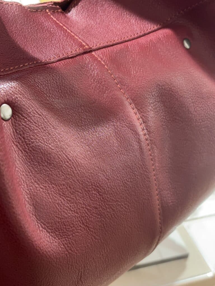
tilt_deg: -36.9
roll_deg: -3.9
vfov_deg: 36.8
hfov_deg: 28.0
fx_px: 431
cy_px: 143
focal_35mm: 52
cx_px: 108
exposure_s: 1/33
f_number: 1.6
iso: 200
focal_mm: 5.96
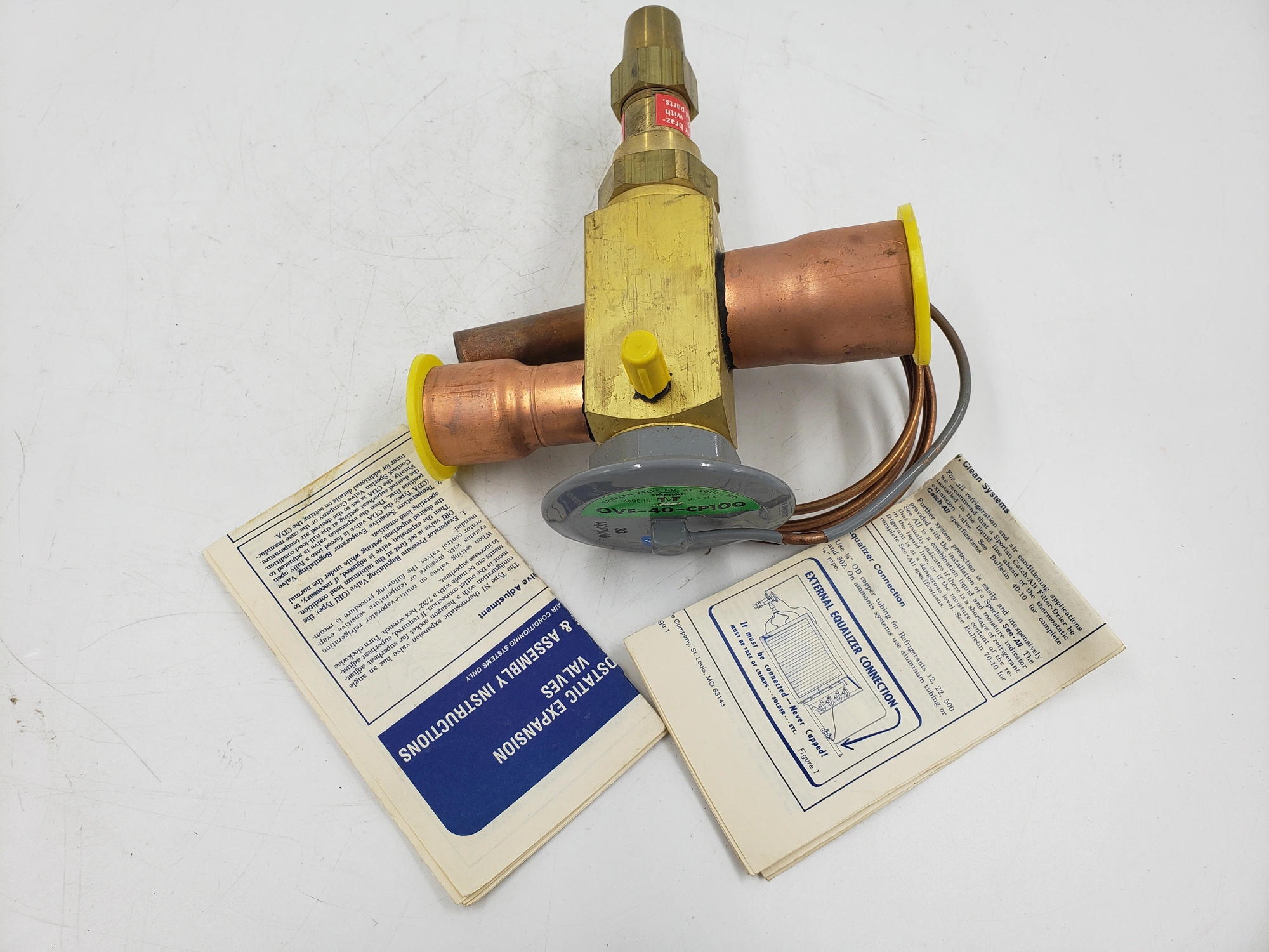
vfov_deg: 53.1
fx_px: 953
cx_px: 634
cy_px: 476
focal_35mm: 26
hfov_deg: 67.3
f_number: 2.4
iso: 50
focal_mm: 4.3
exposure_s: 1/199
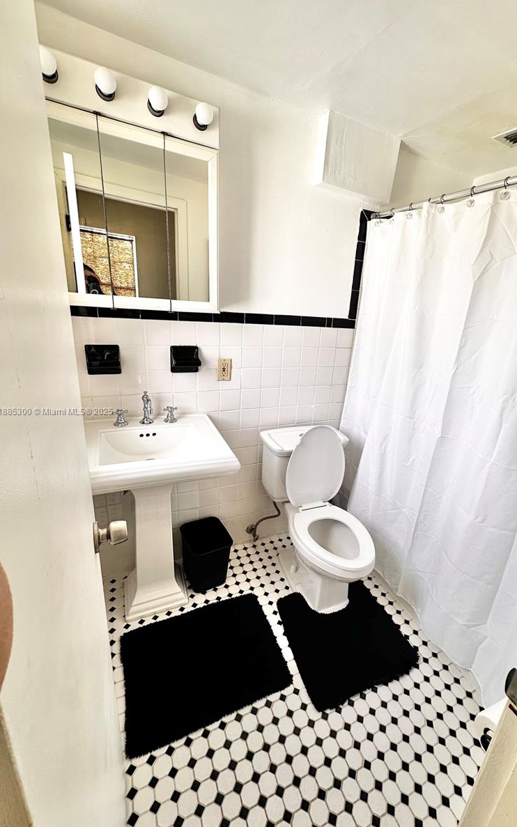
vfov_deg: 101.5
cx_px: 298
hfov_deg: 74.3
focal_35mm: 15
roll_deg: -5.8
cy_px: 412
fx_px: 338
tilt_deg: -17.6
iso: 50
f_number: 2.2
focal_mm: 2.22
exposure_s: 1/99
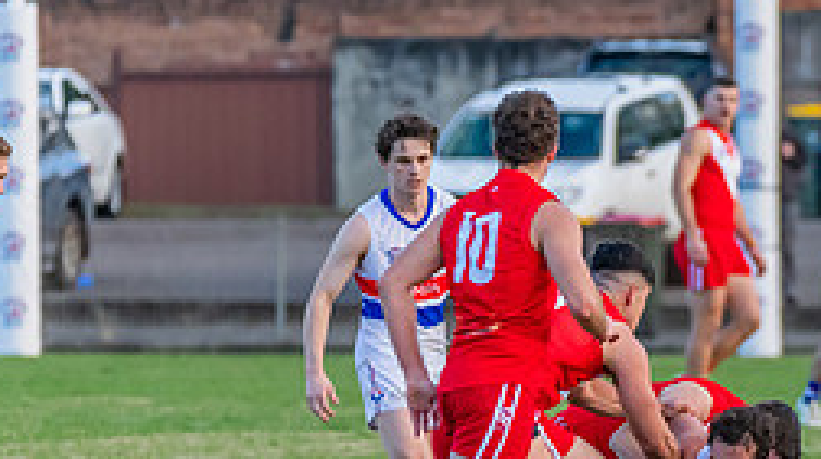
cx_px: 780
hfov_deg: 2.5
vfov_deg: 1.4
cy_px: 469
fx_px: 18502
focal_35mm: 851
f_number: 5.6
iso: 2500
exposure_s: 1/1600
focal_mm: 320
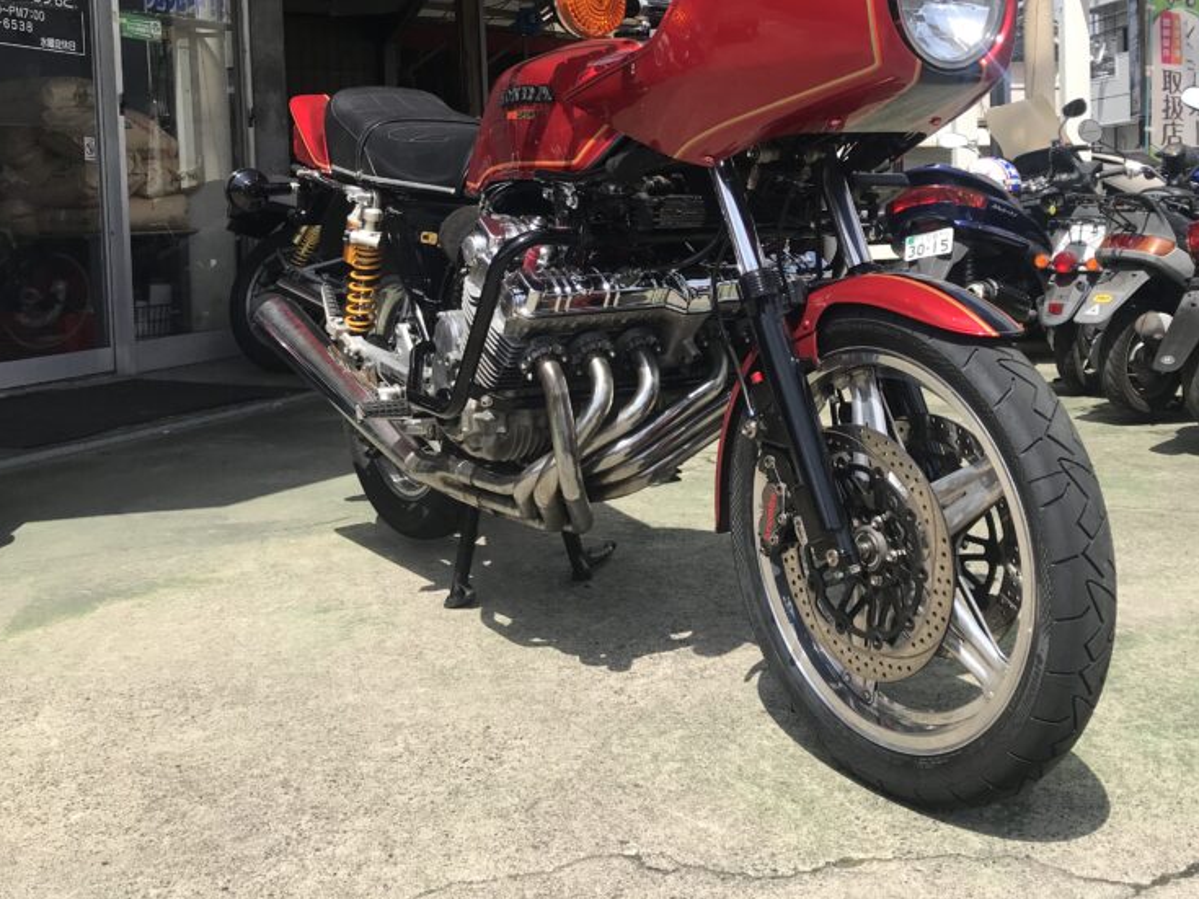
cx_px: 757
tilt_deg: -3.2
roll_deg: +1.8
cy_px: 286
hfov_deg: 47.4
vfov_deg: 36.4
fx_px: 1351
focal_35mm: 39
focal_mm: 3.99
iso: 20
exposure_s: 1/1773
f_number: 1.8
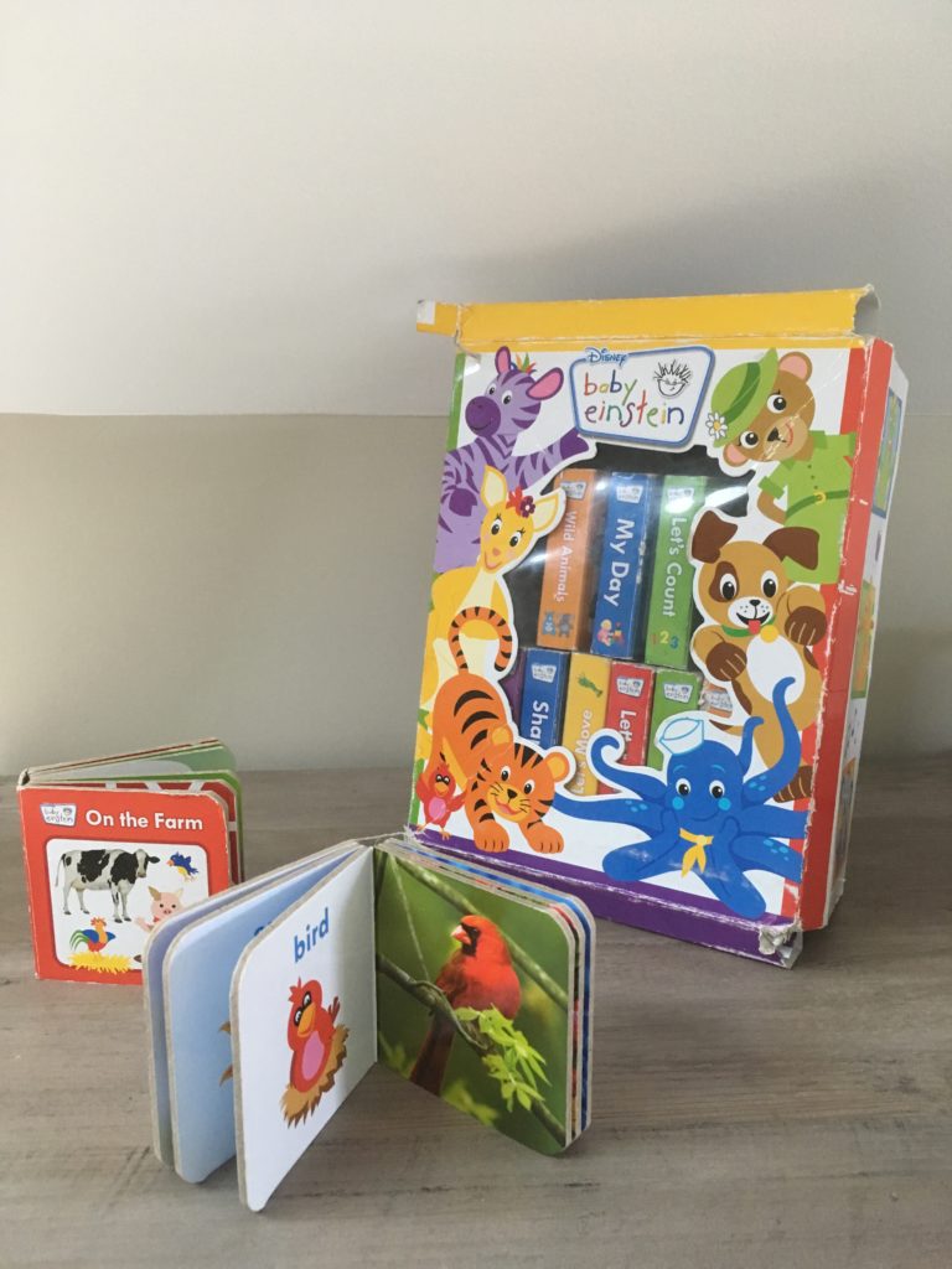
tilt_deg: -14.2
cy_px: 634
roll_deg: -1.7
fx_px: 1063
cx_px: 476
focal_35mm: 29
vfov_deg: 61.7
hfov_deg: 48.2
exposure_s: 1/24
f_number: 2.2
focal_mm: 4.15
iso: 200
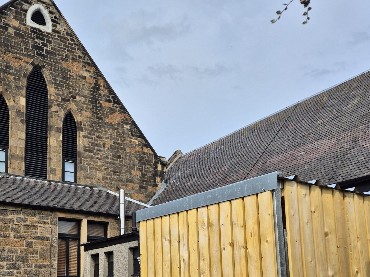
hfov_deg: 47.3
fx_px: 417
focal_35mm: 39
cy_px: 231
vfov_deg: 35.3
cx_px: 134
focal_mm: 5.4
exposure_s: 1/2320
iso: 25
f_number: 1.8
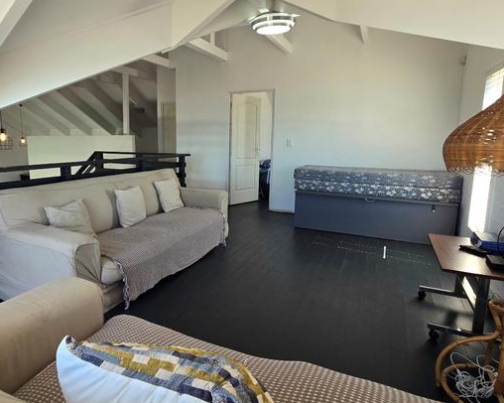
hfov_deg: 79.5
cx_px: 202
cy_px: 197
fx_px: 298
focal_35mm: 20
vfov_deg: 68.1
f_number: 2.2
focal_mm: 2.2
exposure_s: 1/135
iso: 50
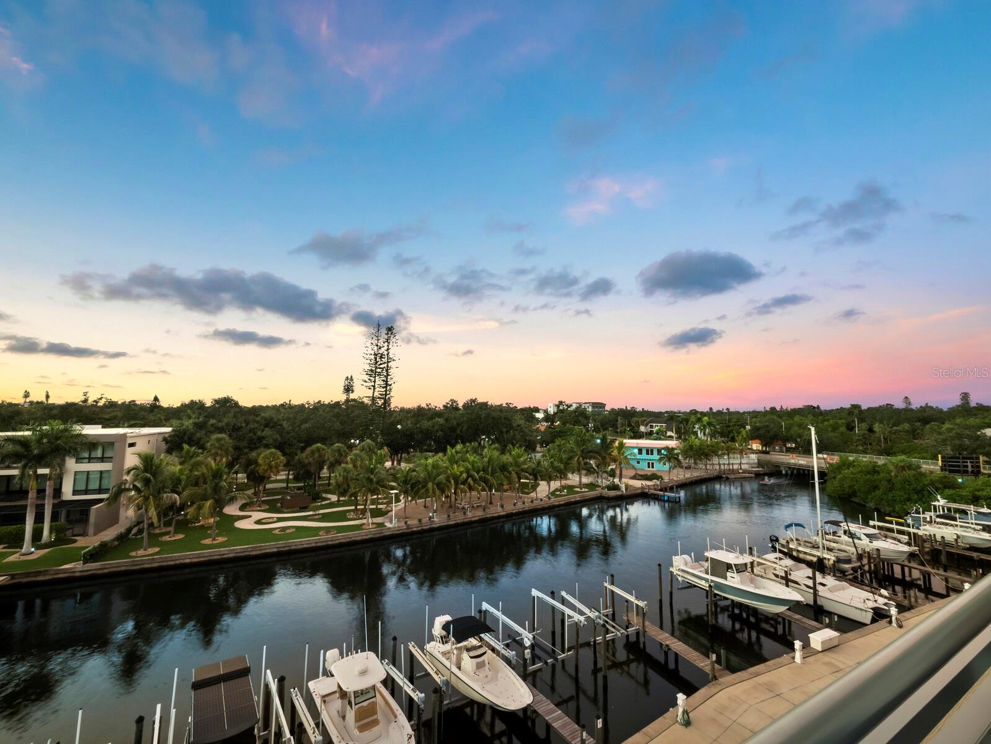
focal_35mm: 14
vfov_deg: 85.7
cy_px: 372
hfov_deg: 102.0
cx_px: 496
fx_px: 401
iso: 400
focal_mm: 7
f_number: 16
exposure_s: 1/2
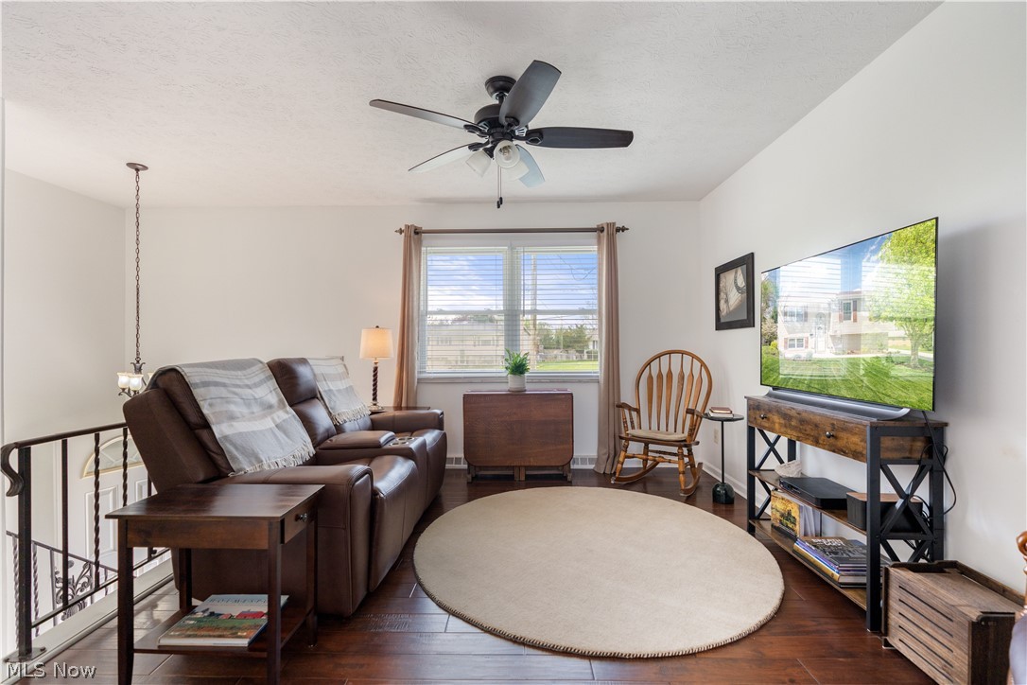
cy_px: 342
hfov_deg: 96.7
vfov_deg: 73.7
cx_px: 514
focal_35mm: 16
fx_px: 456
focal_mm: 16
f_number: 4
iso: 400
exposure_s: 1/10
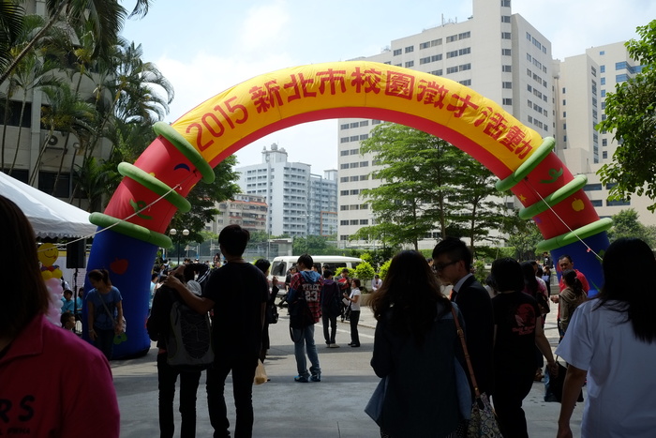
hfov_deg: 60.3
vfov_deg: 42.3
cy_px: 219
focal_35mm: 31
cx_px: 328
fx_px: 565
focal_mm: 20.5
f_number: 6.4
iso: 200
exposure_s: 1/400
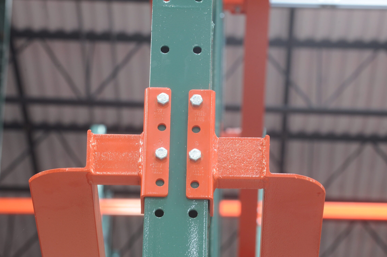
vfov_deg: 8.6
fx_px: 1708
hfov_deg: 12.9
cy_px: 144
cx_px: 188
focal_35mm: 159
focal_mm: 140
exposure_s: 1/4
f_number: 8
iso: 800
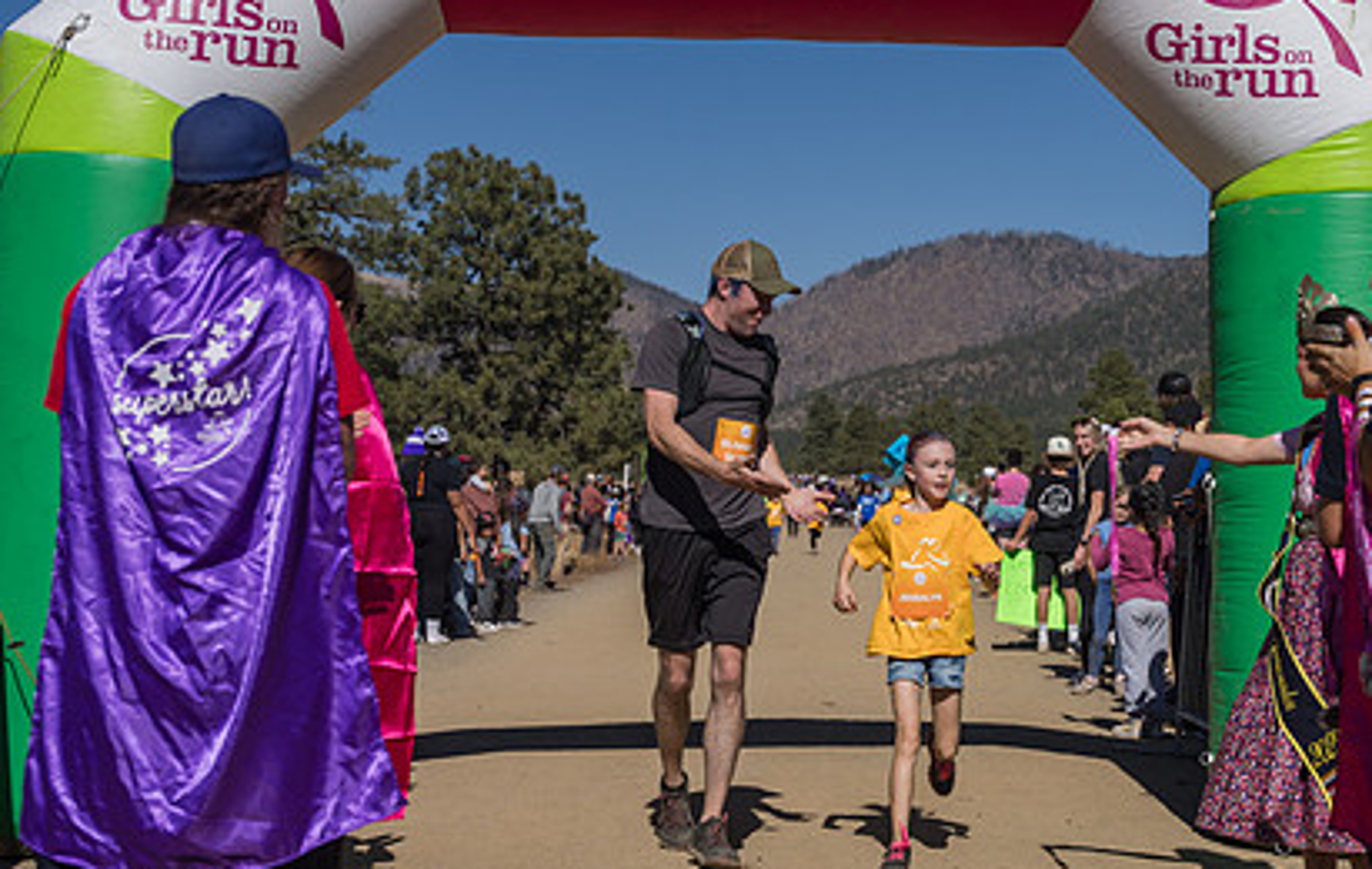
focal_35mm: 76
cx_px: 932
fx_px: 2852
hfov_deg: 26.9
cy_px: 428
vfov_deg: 17.3
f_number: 4
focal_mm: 43.6
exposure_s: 1/8000
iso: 320
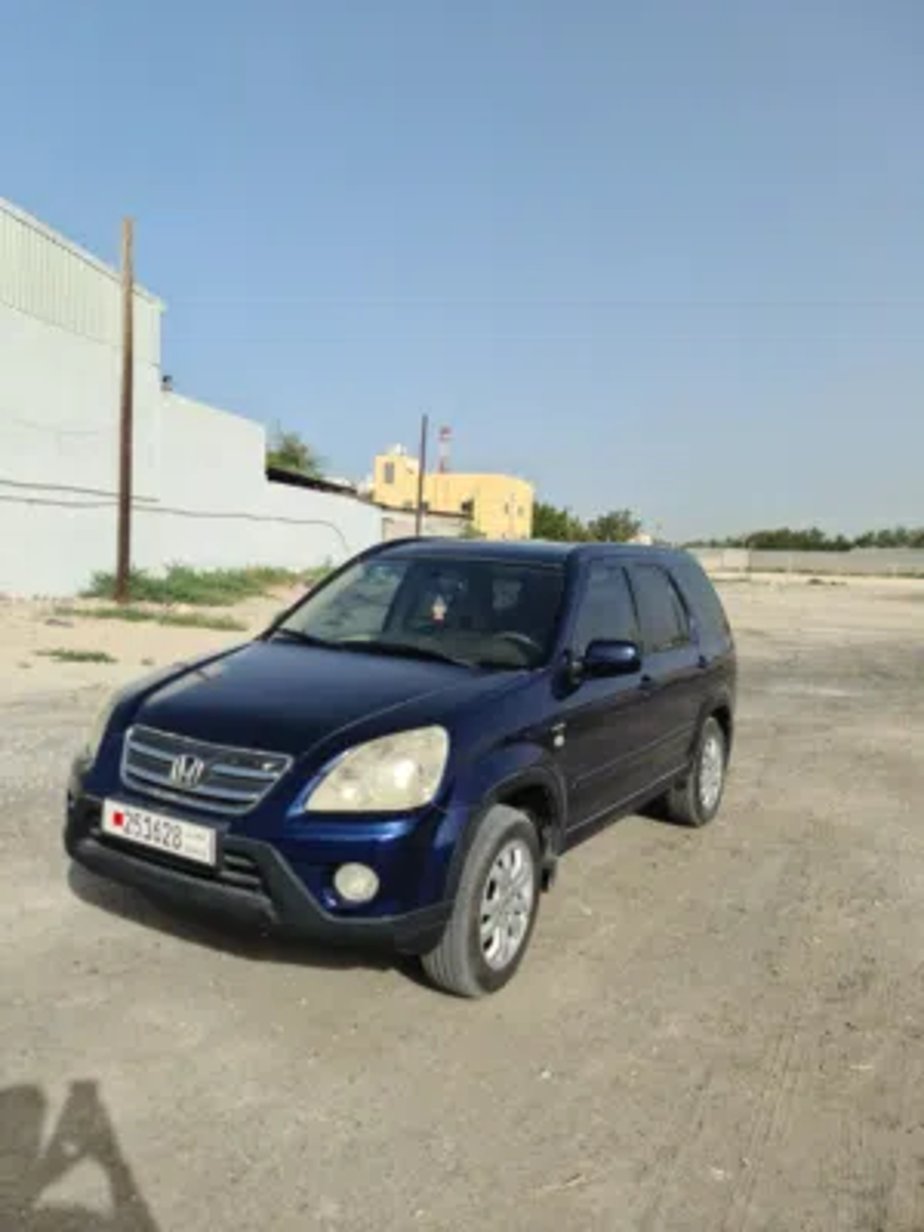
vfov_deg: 69.4
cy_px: 616
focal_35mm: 25
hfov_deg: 54.9
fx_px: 890
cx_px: 462
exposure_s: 1/1152
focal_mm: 7
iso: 50
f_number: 1.8
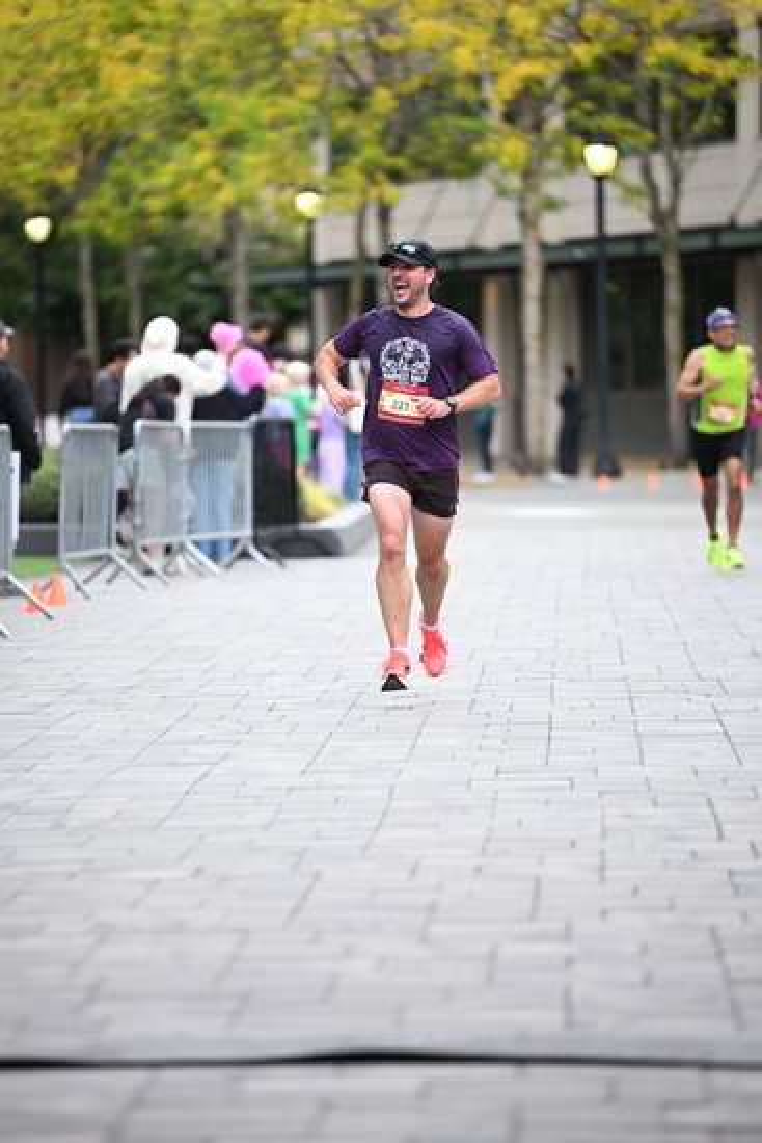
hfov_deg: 7.9
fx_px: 5552
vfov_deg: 11.7
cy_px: 572
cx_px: 381
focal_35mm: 175
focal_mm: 175
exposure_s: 1/1600
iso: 1250
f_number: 2.8
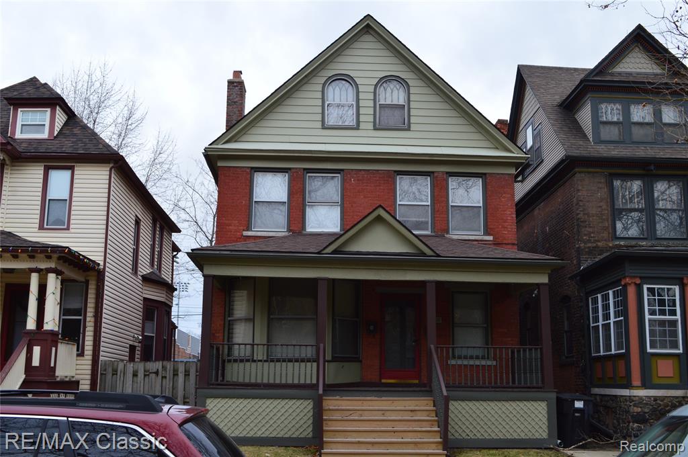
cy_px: 228
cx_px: 344
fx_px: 744
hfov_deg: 49.6
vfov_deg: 34.1
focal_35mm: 39
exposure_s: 1/125
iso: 400
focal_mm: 26
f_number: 9
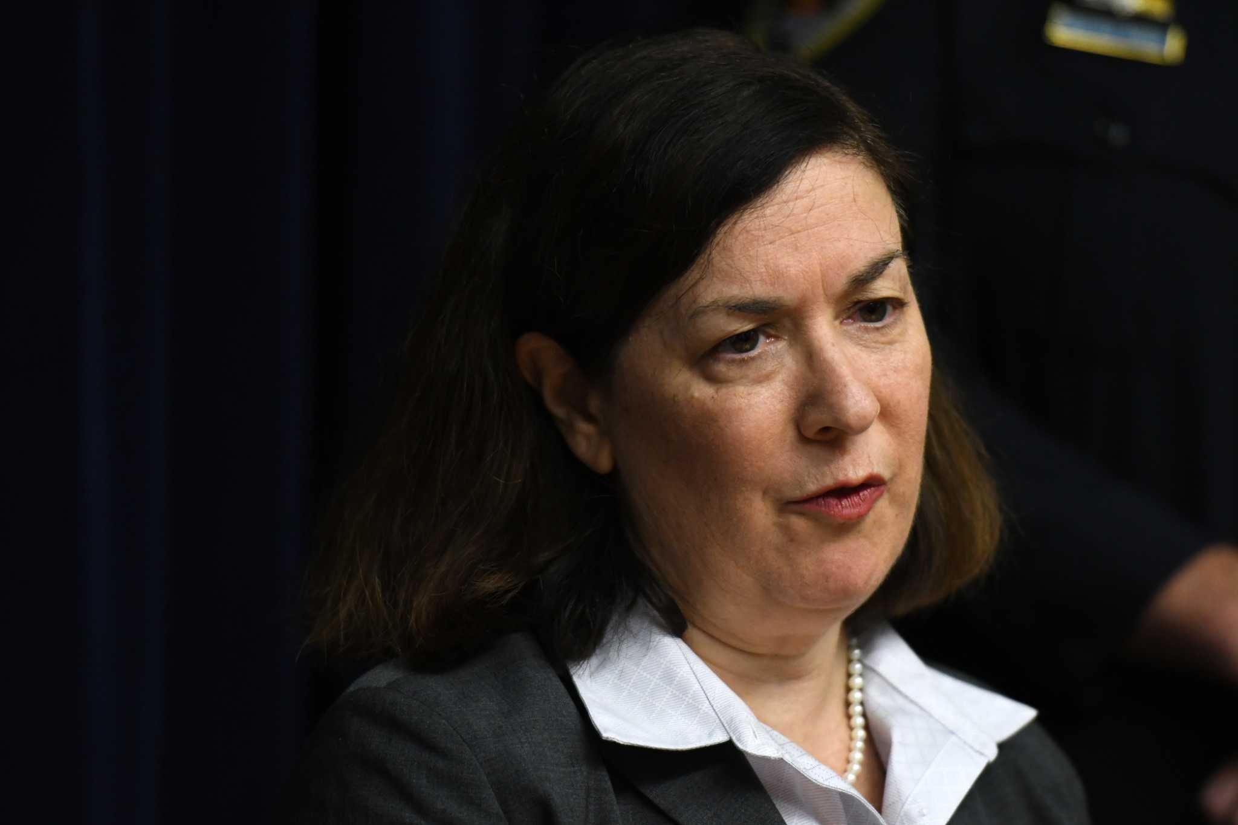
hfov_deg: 6.9
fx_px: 10315
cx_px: 619
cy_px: 412
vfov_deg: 4.6
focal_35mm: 300
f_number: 2.8
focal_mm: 200
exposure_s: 1/500
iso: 3200
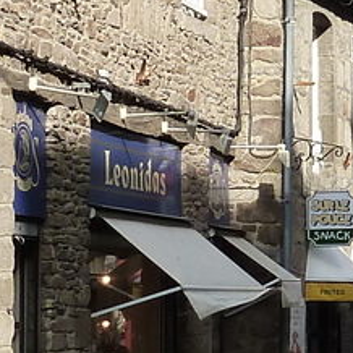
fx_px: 1869
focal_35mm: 162
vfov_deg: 10.8
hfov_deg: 10.2
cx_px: 609
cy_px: 217
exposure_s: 1/400
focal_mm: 4.1
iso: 125
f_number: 4
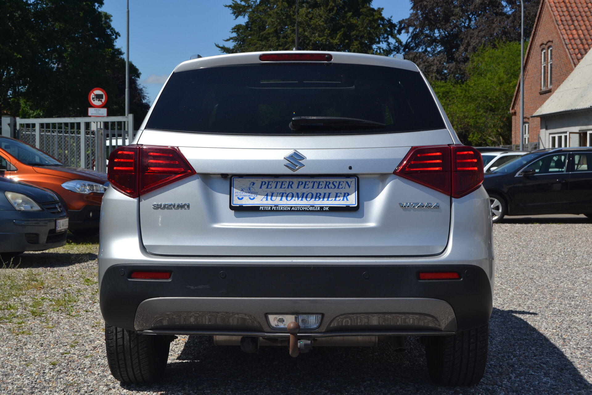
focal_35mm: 52
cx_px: 296
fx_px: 863
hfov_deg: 37.9
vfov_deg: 25.8
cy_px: 198
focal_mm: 35
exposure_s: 1/320
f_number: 9
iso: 100
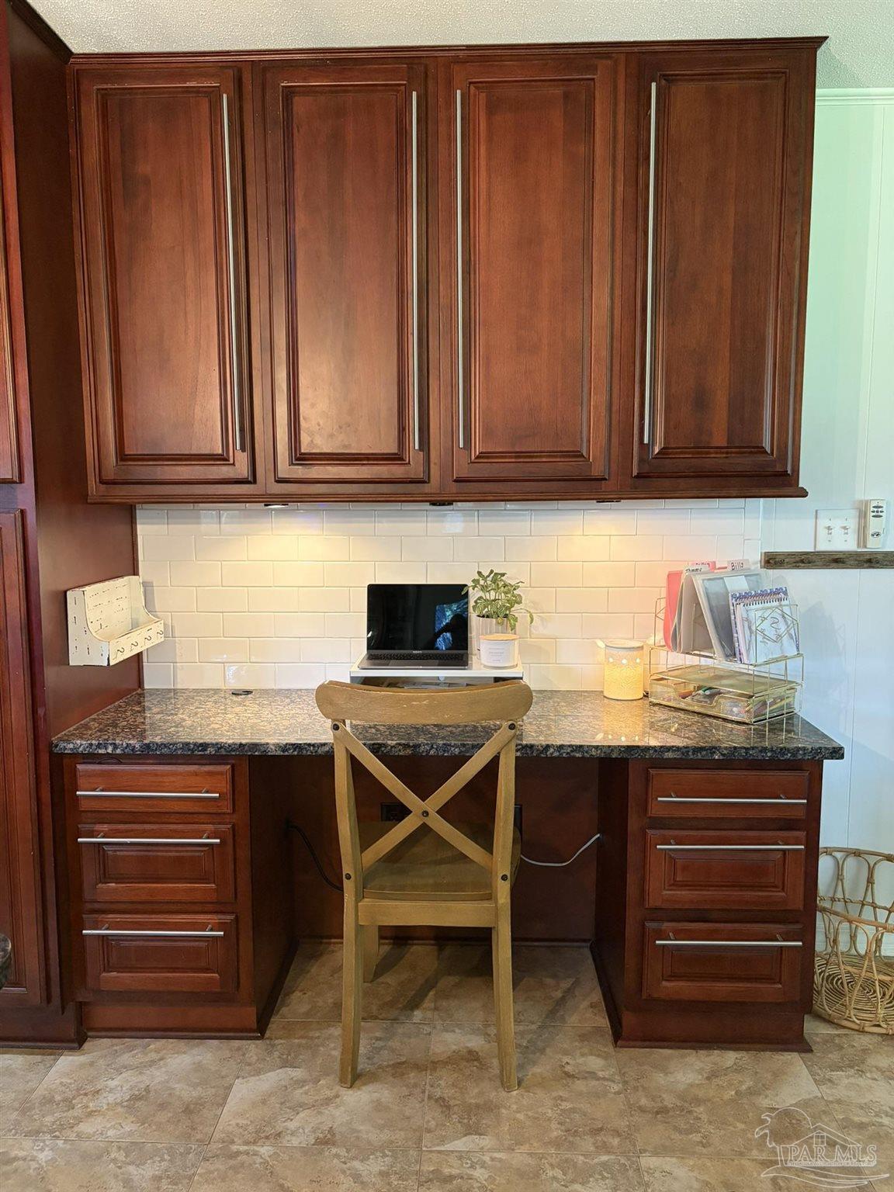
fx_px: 895
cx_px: 447
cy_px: 596
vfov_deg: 67.3
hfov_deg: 53.1
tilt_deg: -6.2
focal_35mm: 26
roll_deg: +0.0
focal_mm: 5.96
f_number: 1.6
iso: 500
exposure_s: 1/60
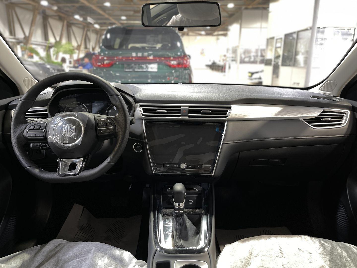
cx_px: 178
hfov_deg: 67.3
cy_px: 134
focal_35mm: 26
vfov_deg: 53.1
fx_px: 268
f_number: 1.6
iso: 160
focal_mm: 5.1
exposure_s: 1/50
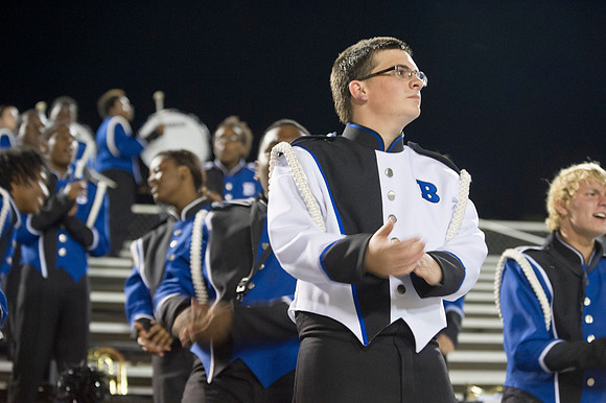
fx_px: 1682
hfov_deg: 20.4
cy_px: 202
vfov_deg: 13.7
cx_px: 303
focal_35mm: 100
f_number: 4
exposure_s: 1/80
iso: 4000
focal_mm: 100
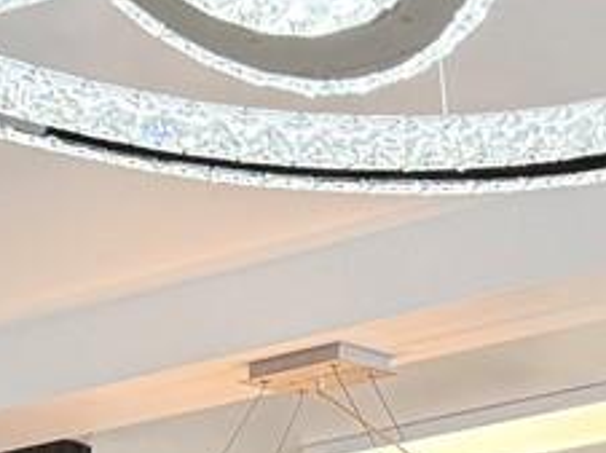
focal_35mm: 170
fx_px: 2973
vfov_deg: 7.7
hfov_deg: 11.4
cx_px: -161
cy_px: 1327
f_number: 1.78
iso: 200
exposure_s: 1/142
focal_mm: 6.76
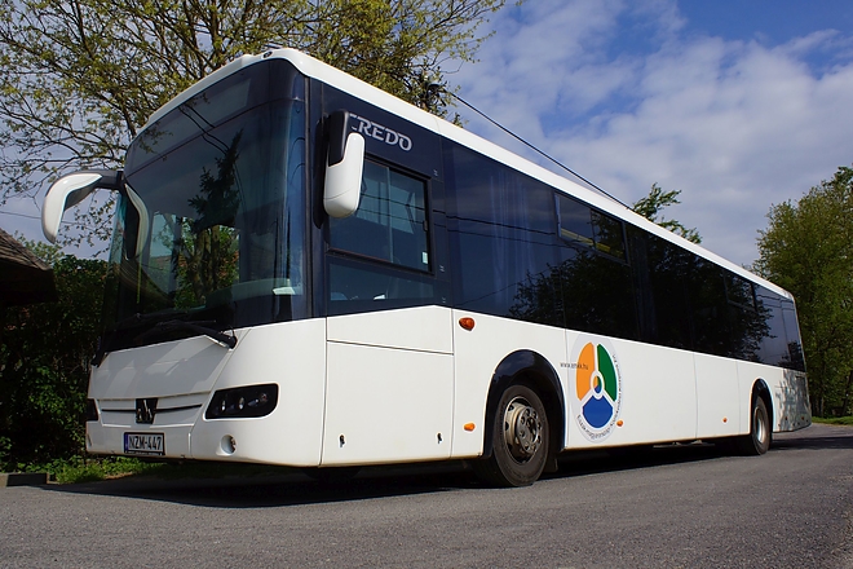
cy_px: 284
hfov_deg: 61.9
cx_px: 426
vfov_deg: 43.6
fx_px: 711
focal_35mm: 30
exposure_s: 1/320
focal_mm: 20
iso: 100
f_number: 13
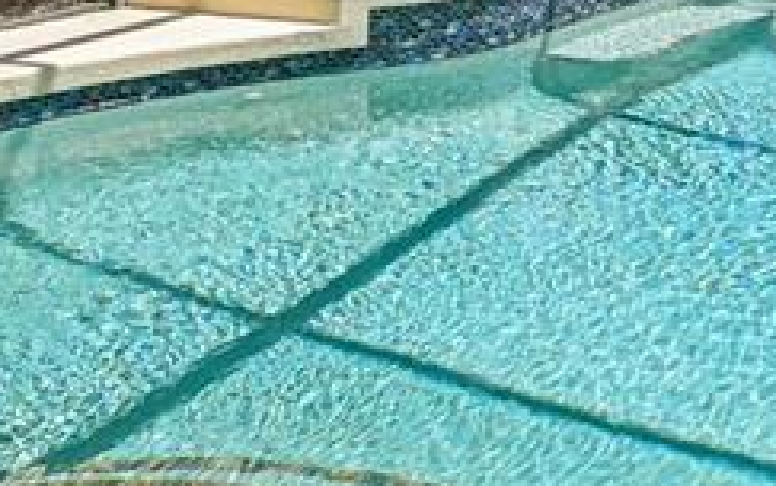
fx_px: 1269
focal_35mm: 60
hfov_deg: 31.6
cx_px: 763
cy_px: -256
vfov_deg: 18.9
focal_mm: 14
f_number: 8
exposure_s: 1/800
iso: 400
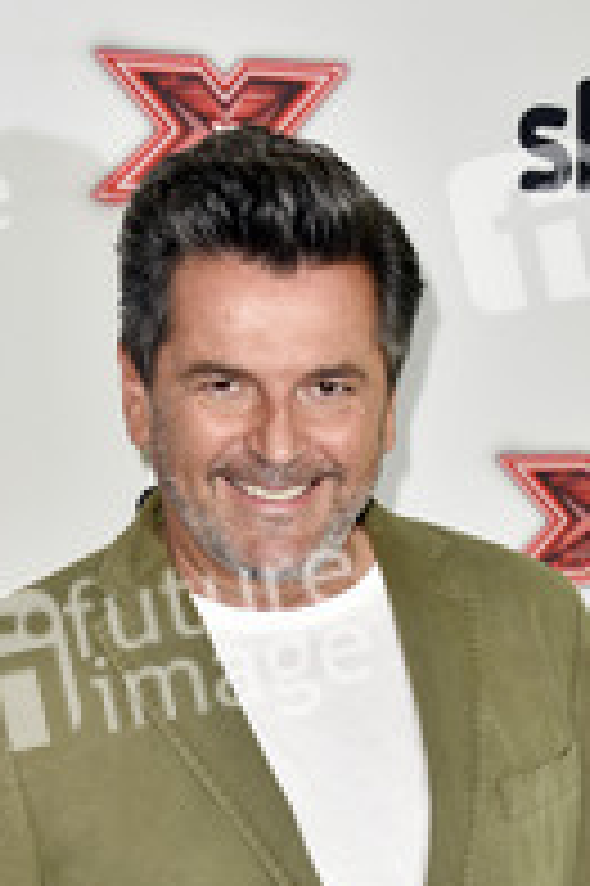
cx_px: 270
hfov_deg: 8.7
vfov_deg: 12.8
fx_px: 3891
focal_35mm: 158
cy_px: 882
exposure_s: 1/160
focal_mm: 78
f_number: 5.6
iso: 640
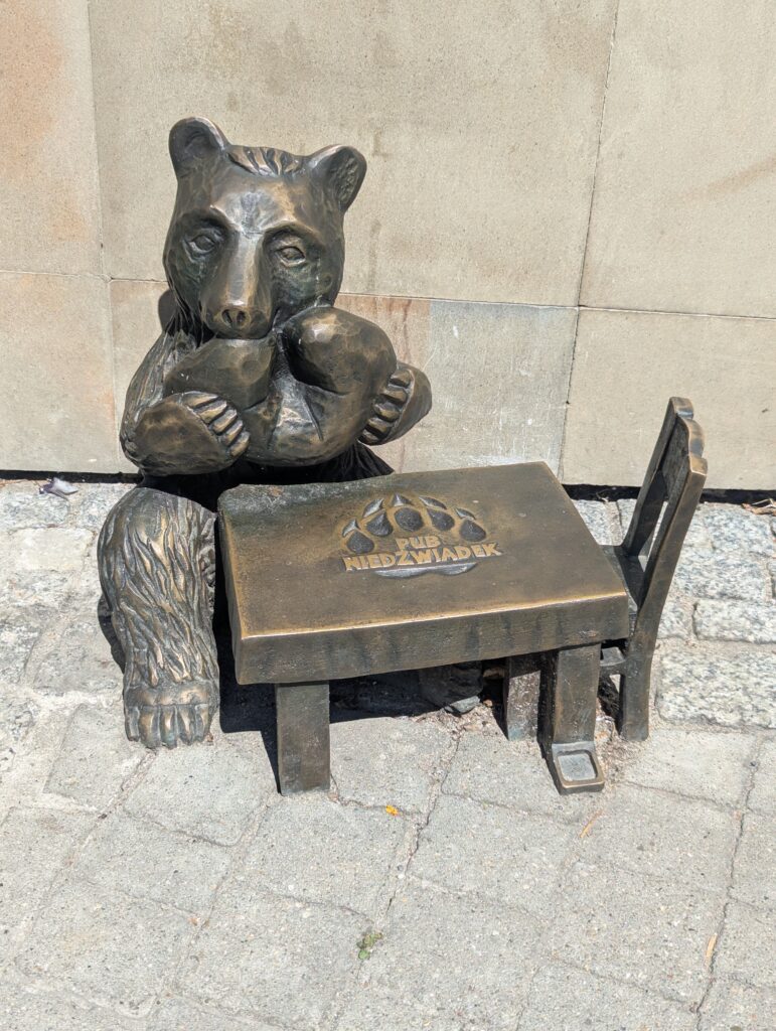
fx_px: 1431
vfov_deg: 39.6
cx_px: 388
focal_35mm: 48
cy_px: 516
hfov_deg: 30.3
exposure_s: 1/1616
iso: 52
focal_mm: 6.81
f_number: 1.85
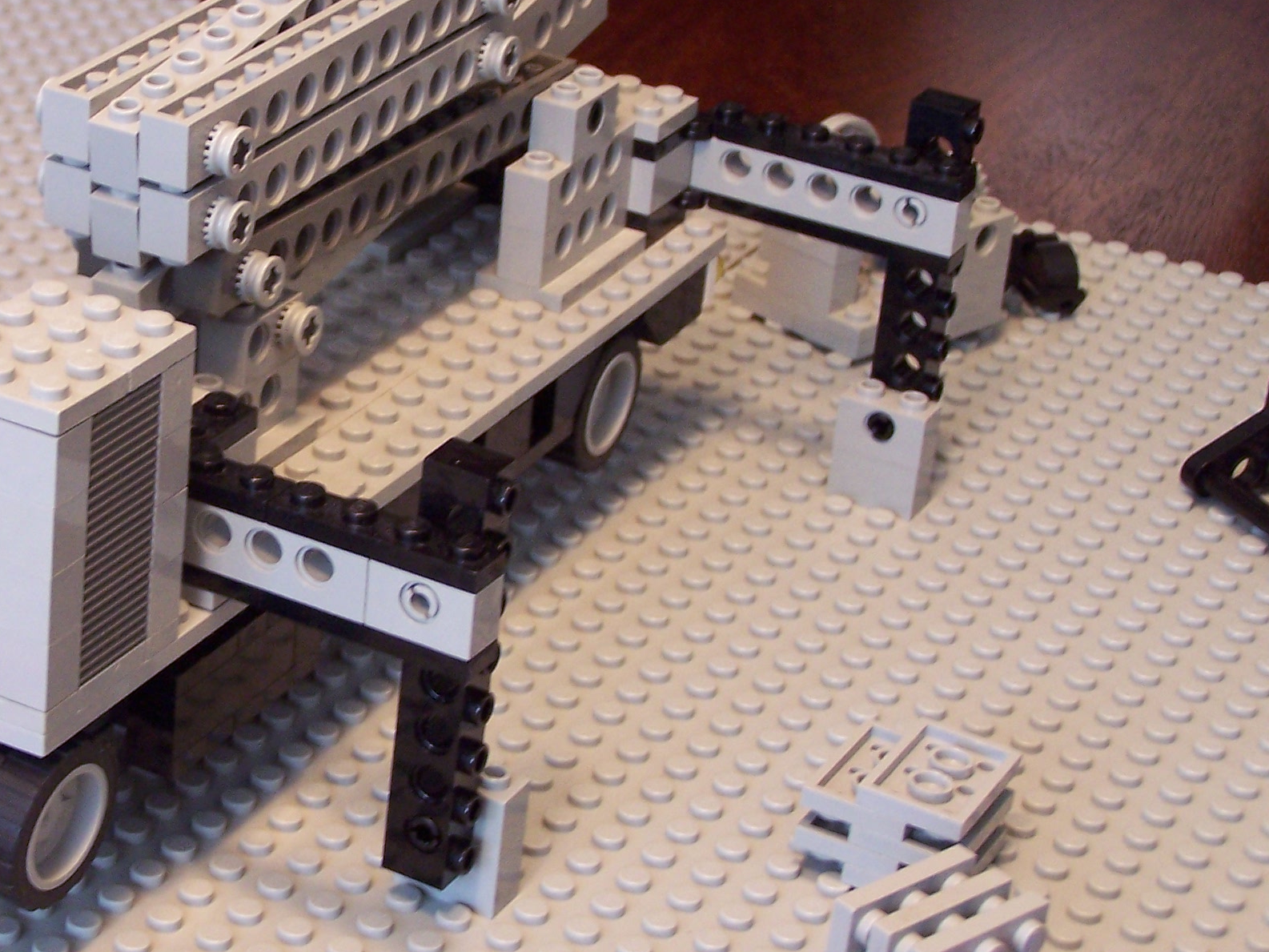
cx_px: 257
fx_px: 3813
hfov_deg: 18.7
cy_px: 443
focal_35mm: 104
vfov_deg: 14.2
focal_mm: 10.7
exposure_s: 1/15
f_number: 3.2
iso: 140
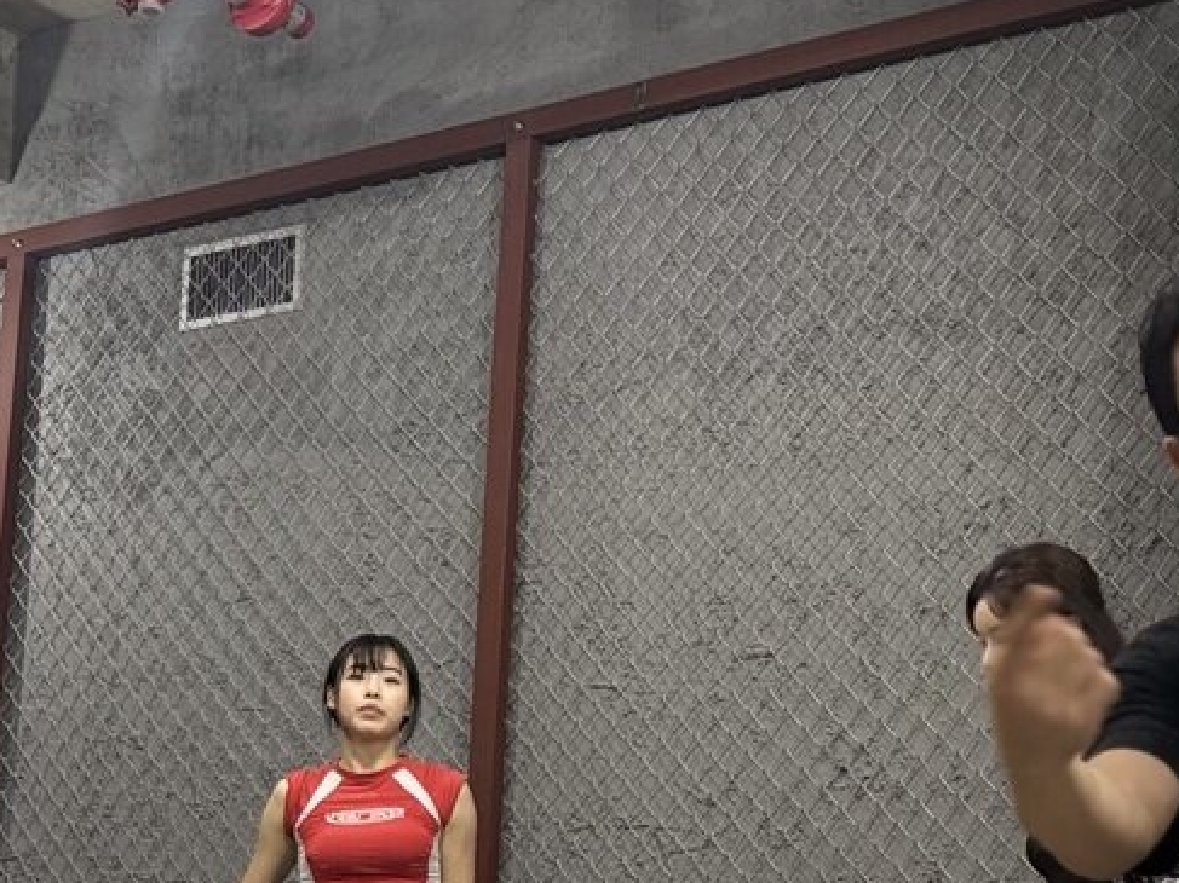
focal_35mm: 69
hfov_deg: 28.2
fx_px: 2350
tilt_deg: +6.7
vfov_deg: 20.8
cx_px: 583
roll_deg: -3.1
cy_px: 810
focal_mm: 6.76
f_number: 1.78
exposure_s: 1/59
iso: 400
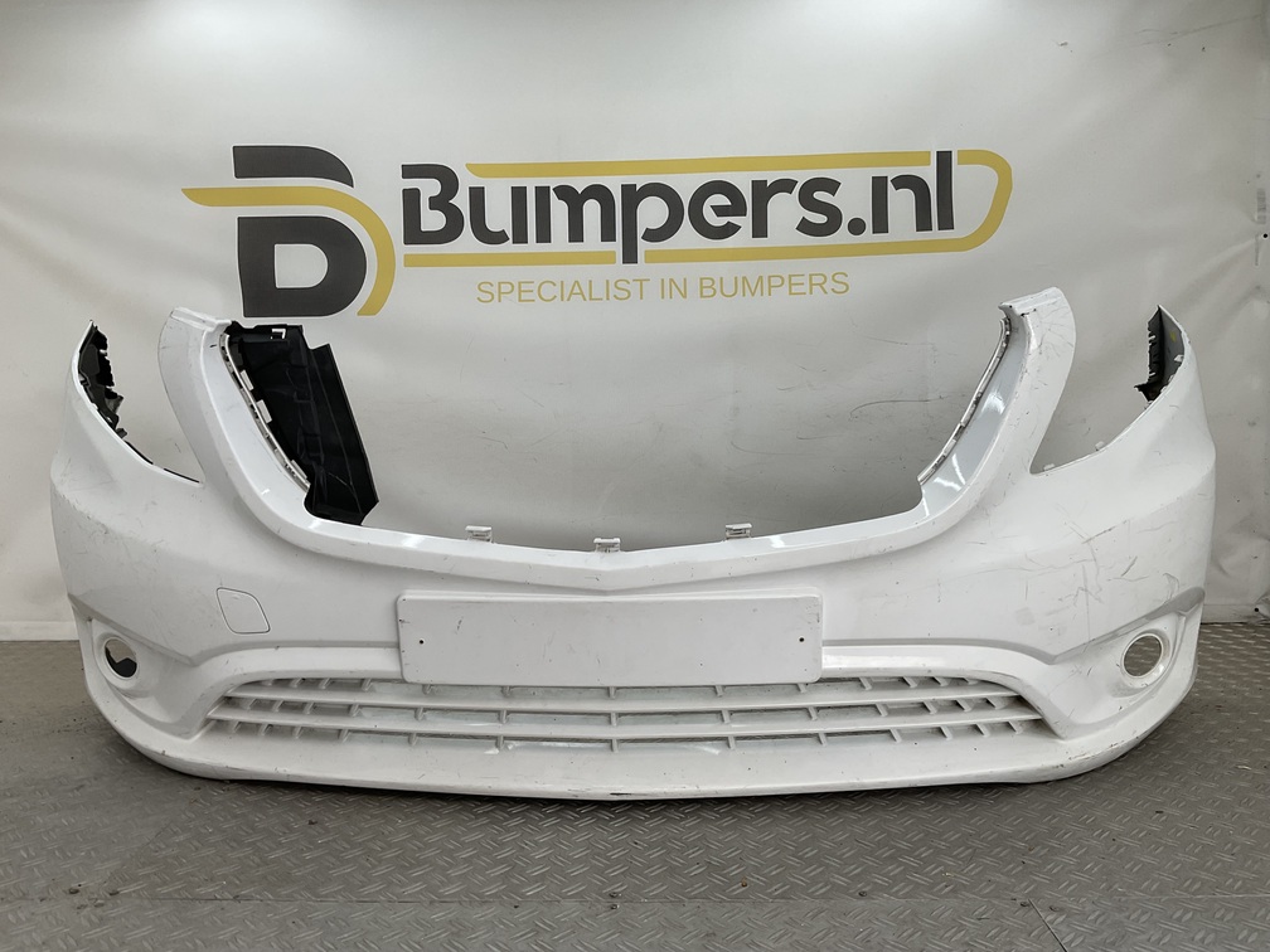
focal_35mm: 29
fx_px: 1064
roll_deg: +0.2
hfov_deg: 61.7
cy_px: 476
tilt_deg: -6.3
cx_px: 635
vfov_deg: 48.2
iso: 16
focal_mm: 3
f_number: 1.8
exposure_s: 1/266
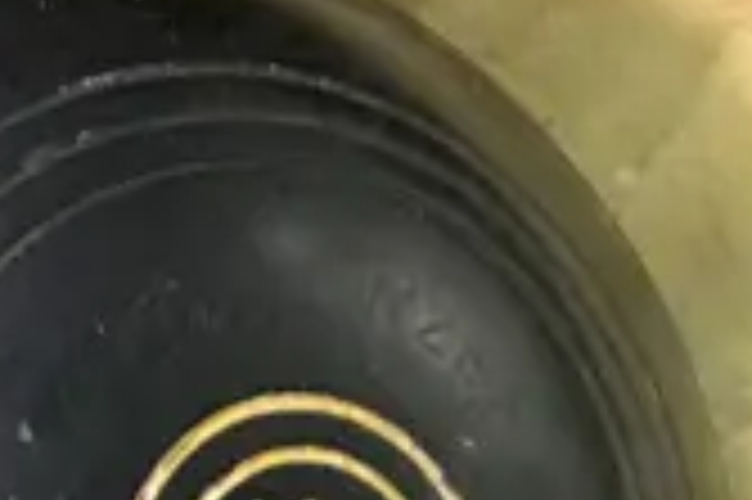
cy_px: 1572
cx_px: -919
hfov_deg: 10.9
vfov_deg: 7.2
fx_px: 3464
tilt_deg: -82.7
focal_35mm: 166
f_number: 1.8
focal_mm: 4.25
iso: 125
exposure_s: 1/50
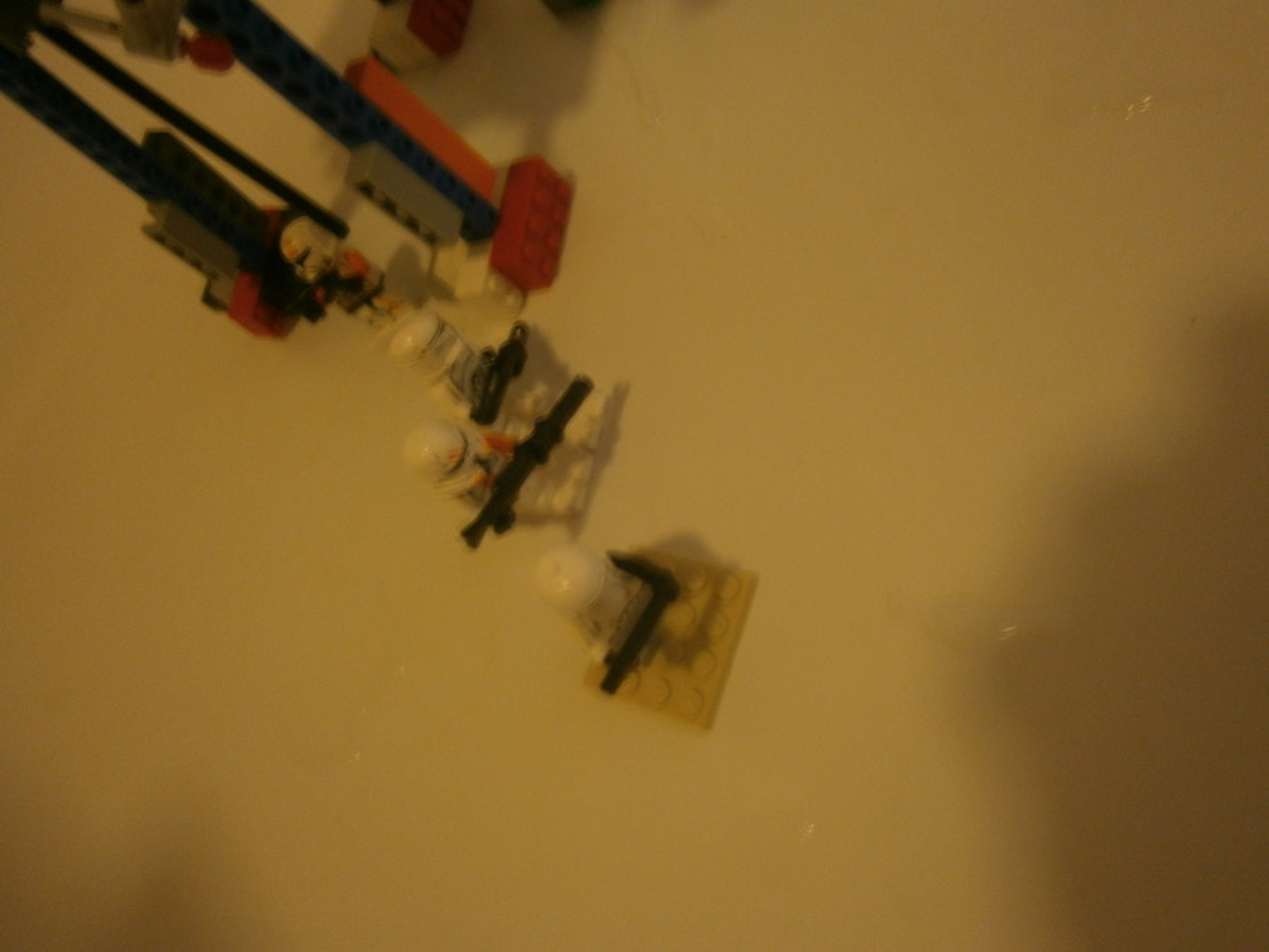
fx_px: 953
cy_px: 476
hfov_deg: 67.3
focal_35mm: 26
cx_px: 634
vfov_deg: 53.1
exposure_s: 1/2
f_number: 2.8
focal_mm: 4.7
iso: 160
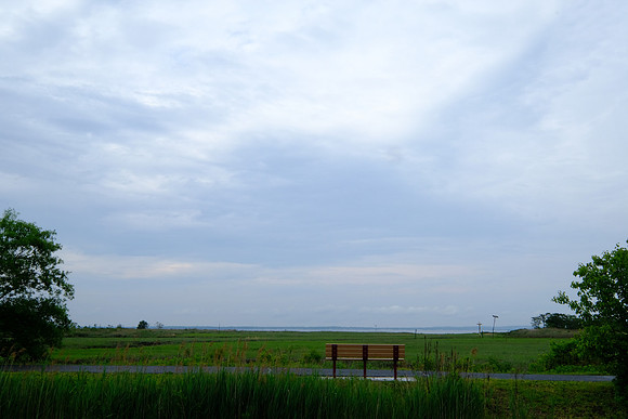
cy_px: 210
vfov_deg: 36.9
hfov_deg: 53.1
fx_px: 628
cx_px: 314
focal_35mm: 36
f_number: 22
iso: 400
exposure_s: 1/100
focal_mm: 24
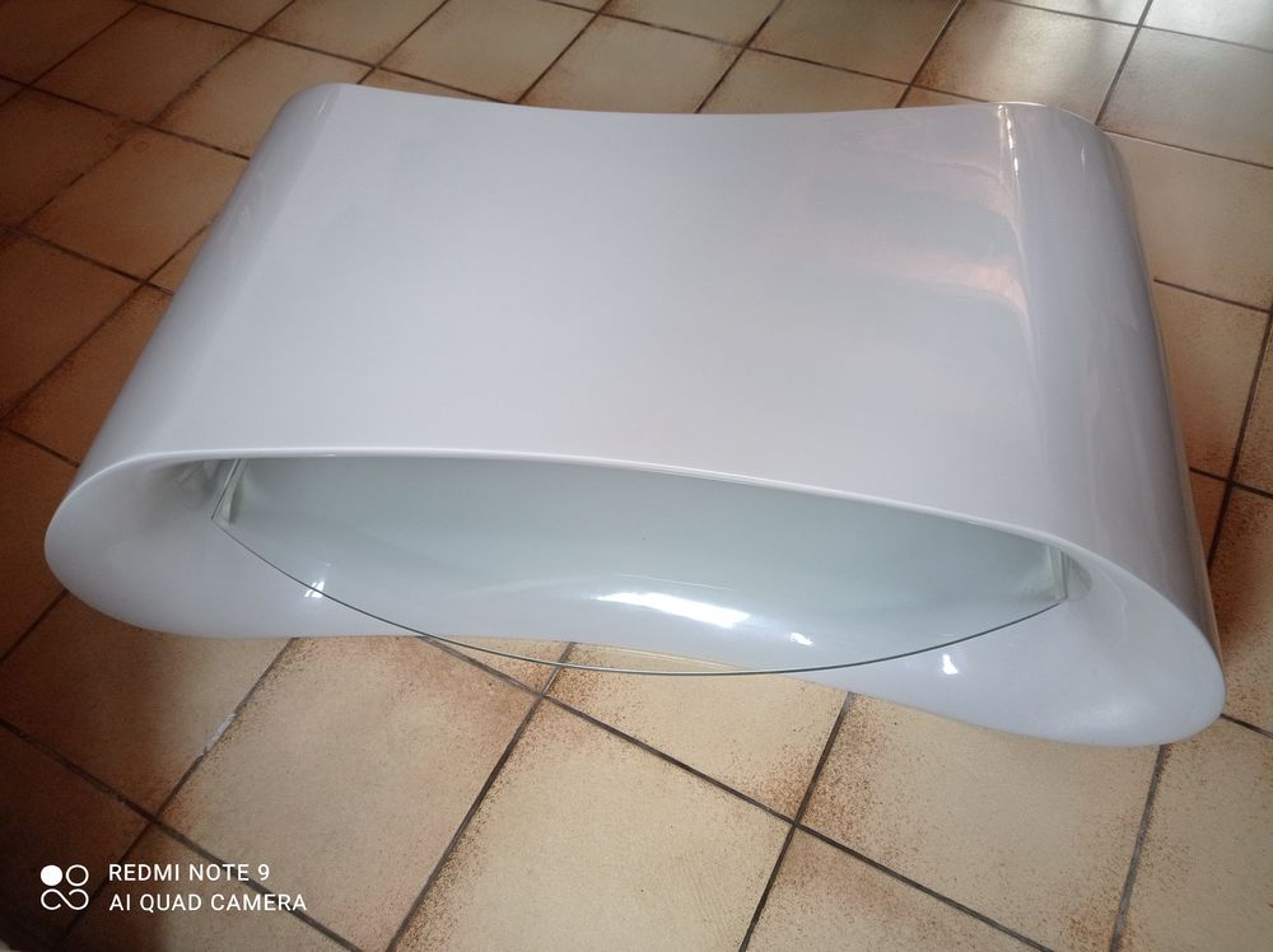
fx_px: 1029
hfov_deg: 63.5
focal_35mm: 28
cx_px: 636
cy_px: 476
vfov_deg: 49.7
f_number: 1.79
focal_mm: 4.74
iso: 285
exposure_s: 1/33.3
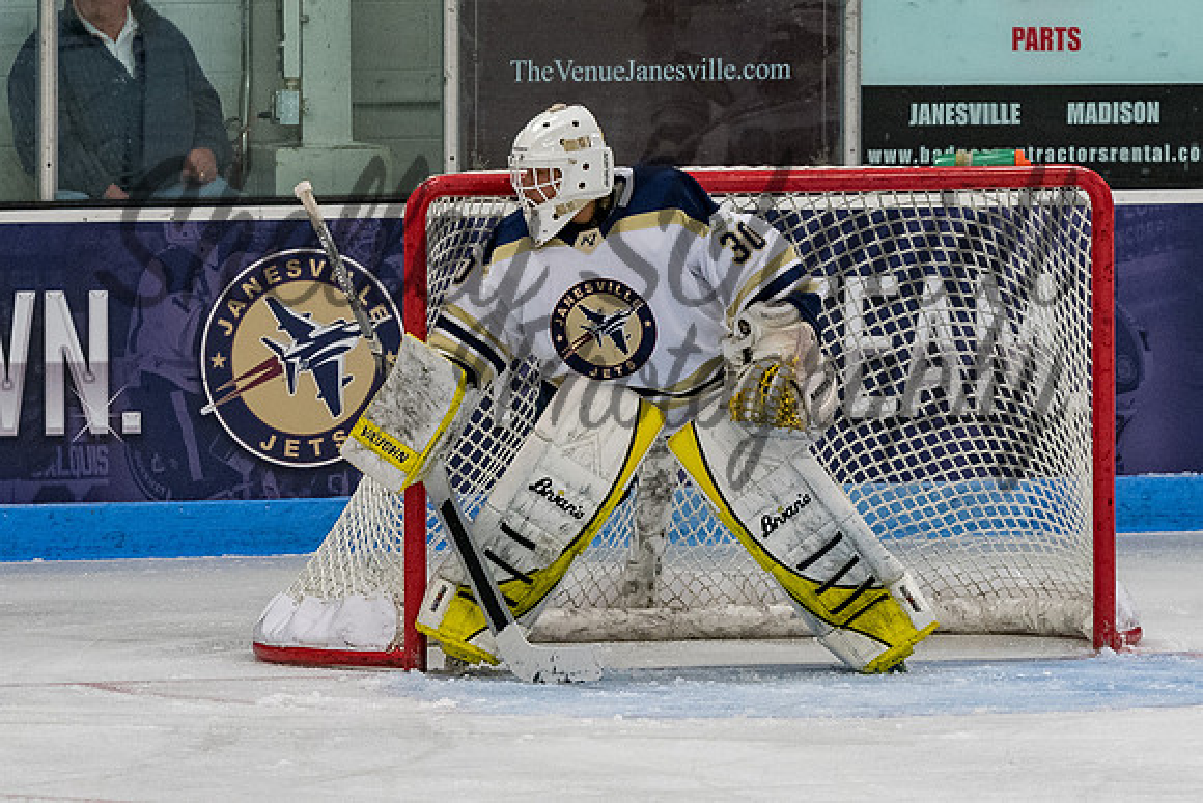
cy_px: 357
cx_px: 621
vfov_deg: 3.0
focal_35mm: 456
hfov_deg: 4.5
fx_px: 15245
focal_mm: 185
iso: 2000
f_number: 3.5
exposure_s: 1/800
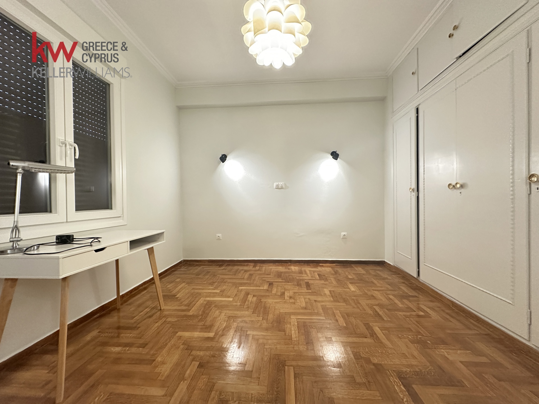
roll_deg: +1.4
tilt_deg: -0.1
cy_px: 202
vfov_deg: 85.7
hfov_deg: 102.1
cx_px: 270
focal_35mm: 14
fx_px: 218
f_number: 2.2
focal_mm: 2.22
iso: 640
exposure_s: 1/50
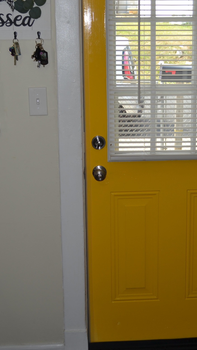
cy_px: 117
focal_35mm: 56
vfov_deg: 36.8
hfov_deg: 21.4
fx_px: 520
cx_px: 118
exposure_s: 1/60
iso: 100
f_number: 4
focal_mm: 24
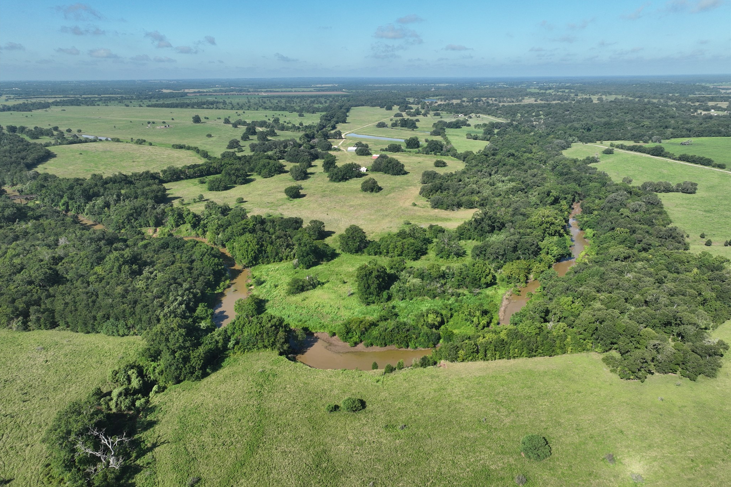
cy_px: 245
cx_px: 365
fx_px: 508
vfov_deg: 51.3
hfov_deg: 71.5
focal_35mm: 25
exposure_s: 1/1600
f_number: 2.8
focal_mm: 12.29
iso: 100
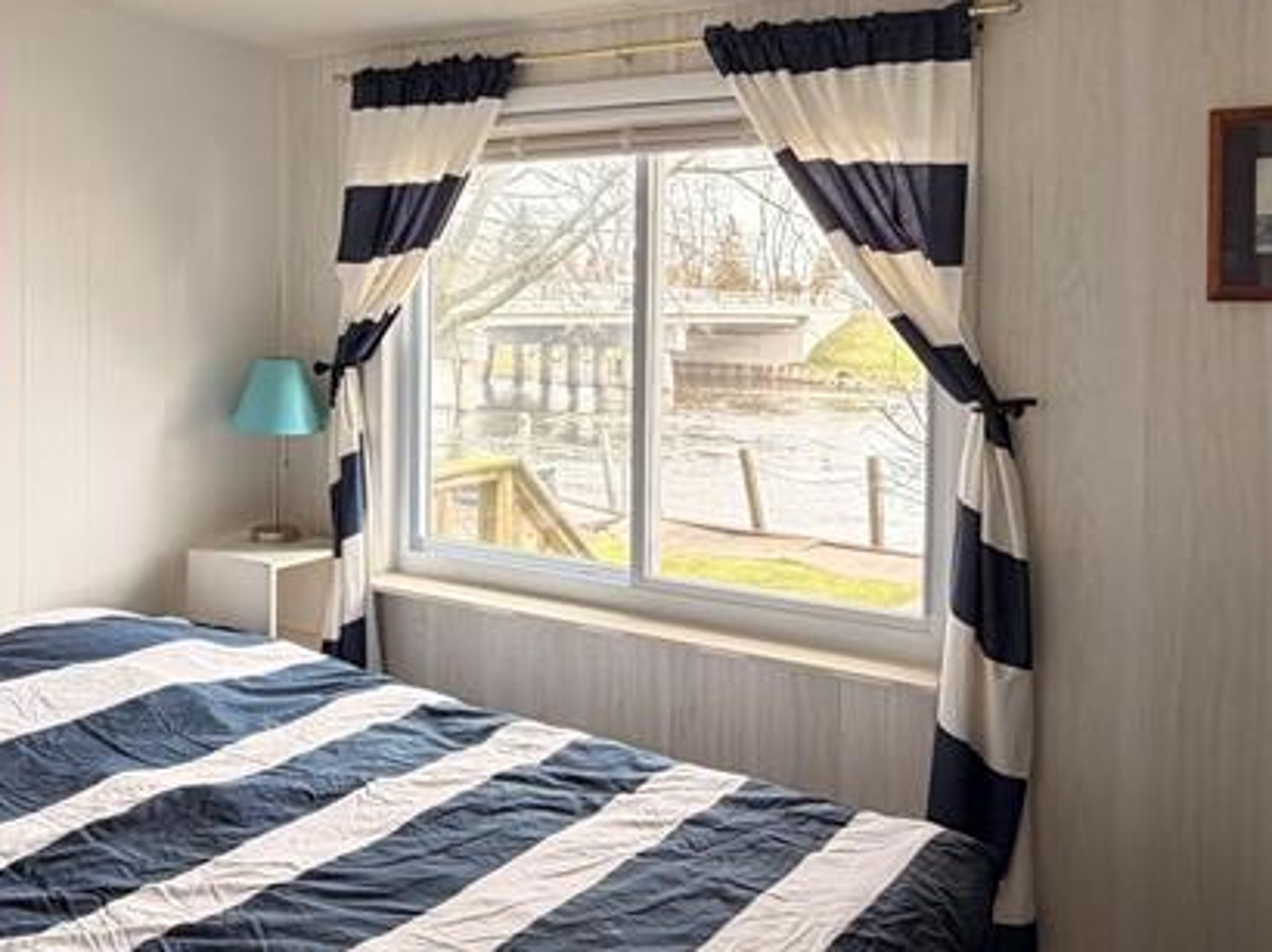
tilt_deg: +0.1
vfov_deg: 40.1
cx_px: 562
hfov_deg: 52.5
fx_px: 1285
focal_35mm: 35
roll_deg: -0.7
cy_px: 310
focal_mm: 2.22
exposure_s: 1/121
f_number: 2.2
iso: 125
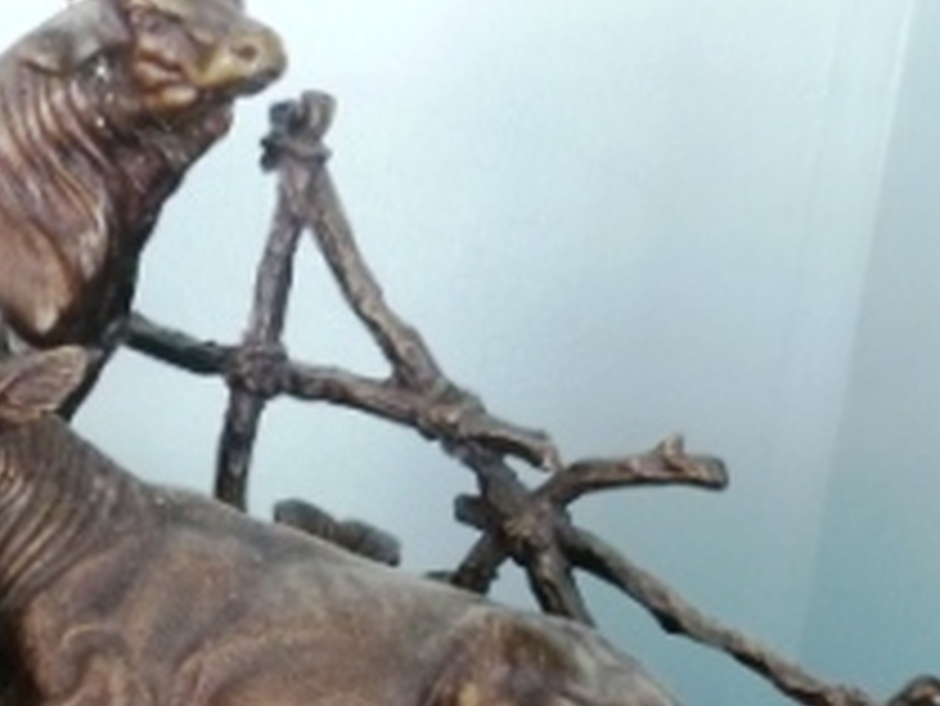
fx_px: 1630
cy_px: 598
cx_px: 40
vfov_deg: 23.9
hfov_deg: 30.3
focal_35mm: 60
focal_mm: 5
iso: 400
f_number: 2.8
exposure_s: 1/10
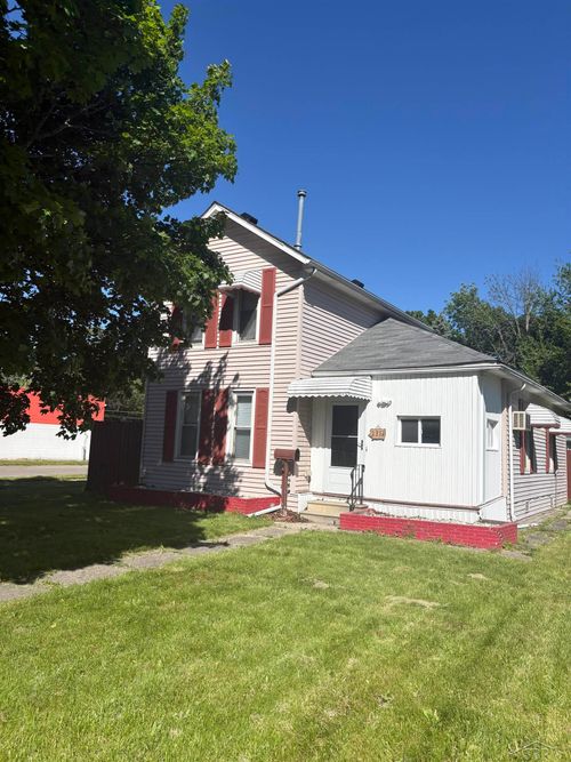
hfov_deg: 53.0
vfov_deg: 67.3
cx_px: 286
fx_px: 572
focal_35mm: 26
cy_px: 381
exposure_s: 1/4329
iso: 50
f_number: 1.6
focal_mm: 5.96
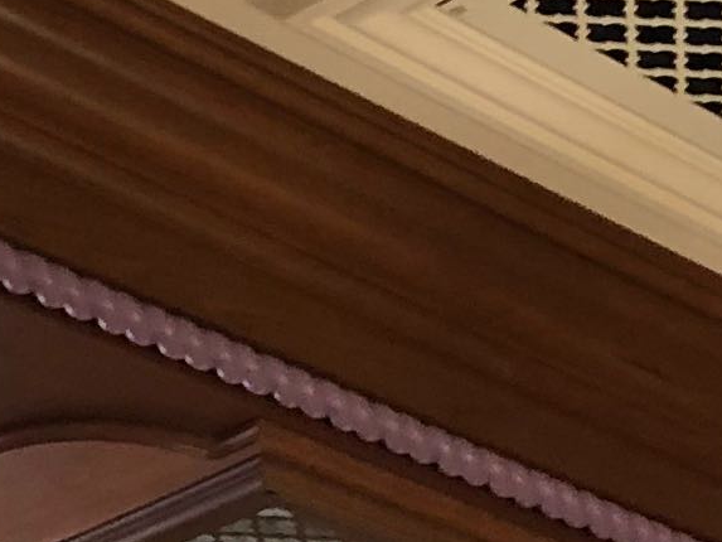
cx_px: 649
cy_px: 911
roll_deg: -0.9
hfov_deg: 10.0
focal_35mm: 197
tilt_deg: +16.5
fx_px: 4110
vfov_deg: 7.4
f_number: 1.8
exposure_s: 1/15
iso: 40
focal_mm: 4
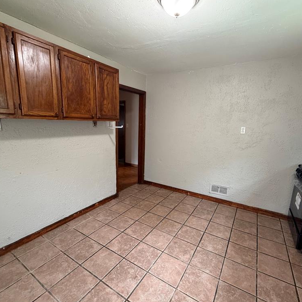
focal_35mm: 17
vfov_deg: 84.0
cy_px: 152
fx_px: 168
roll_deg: -1.5
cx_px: 158
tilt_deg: -10.2
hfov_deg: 83.9
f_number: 2.2
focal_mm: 2.22
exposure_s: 1/60
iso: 400
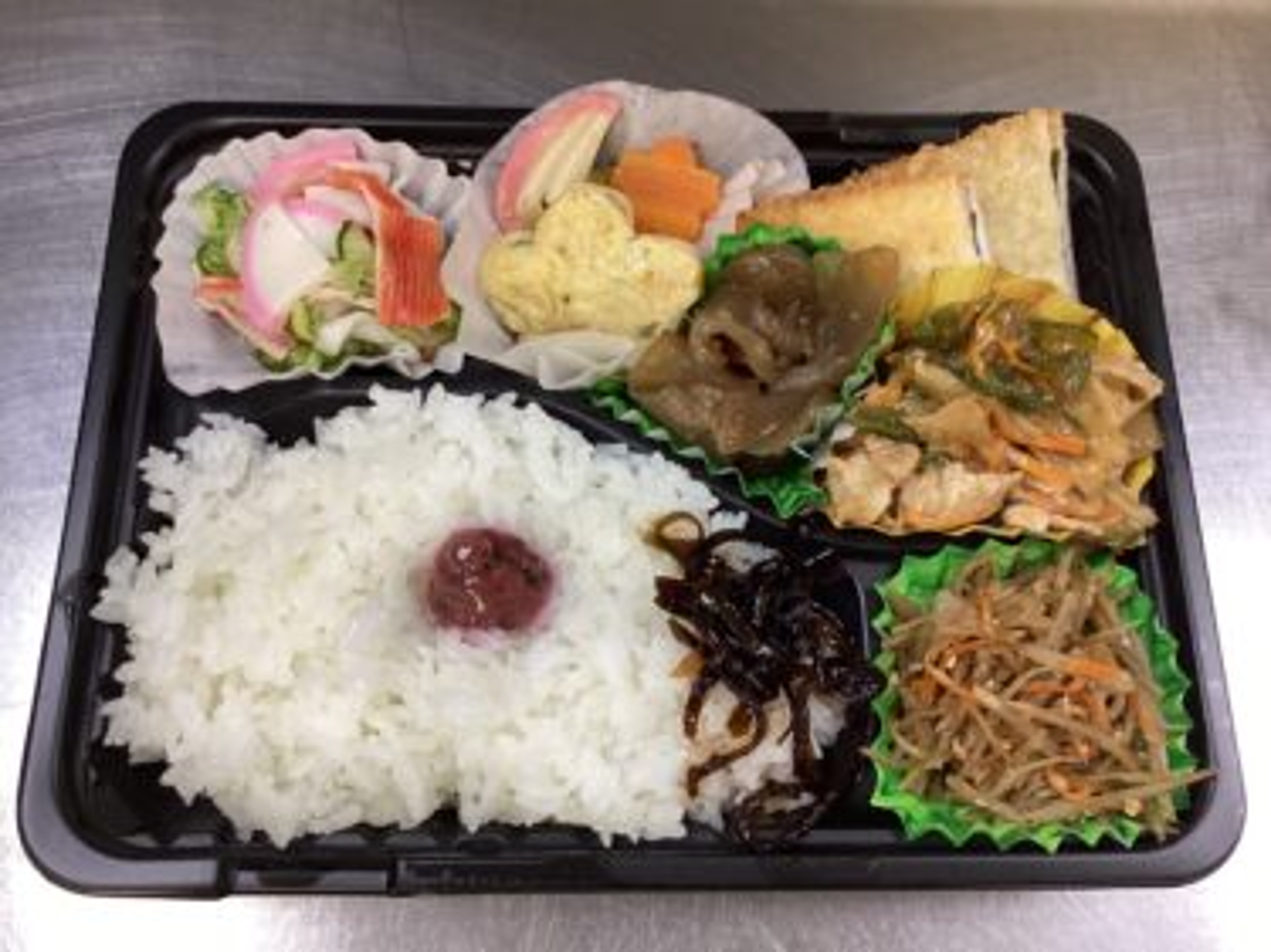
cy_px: 476
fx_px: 1138
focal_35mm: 31
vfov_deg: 45.4
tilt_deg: -70.6
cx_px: 636
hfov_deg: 58.4
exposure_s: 1/50
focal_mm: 3.3
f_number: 2.4
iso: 100
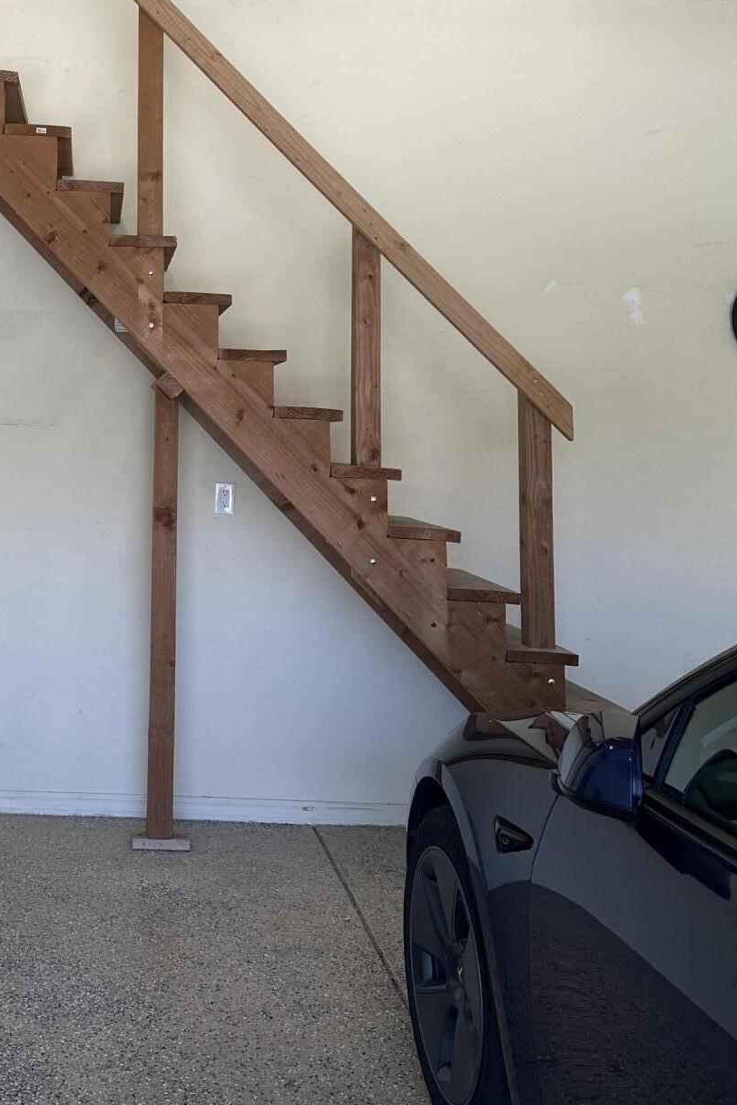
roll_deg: -3.4
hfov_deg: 31.2
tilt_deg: +6.5
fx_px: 1259
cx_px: 81
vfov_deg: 46.2
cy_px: 314
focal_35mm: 41
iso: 64
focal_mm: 6.86
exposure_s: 1/181
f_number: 1.78
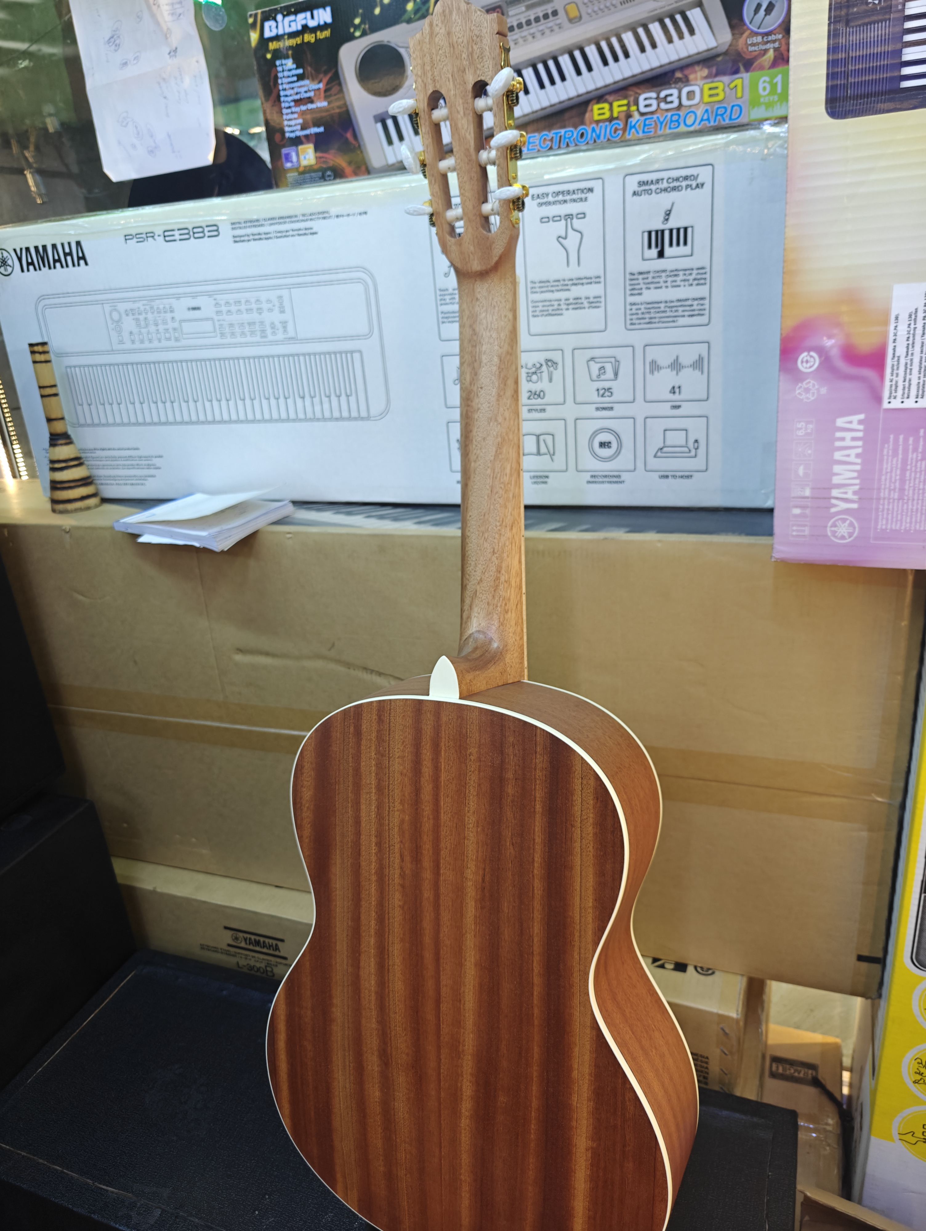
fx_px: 855
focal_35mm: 24
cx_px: 463
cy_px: 616
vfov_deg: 71.5
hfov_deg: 56.9
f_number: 1.7
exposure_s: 1/100
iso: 400
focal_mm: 6.06
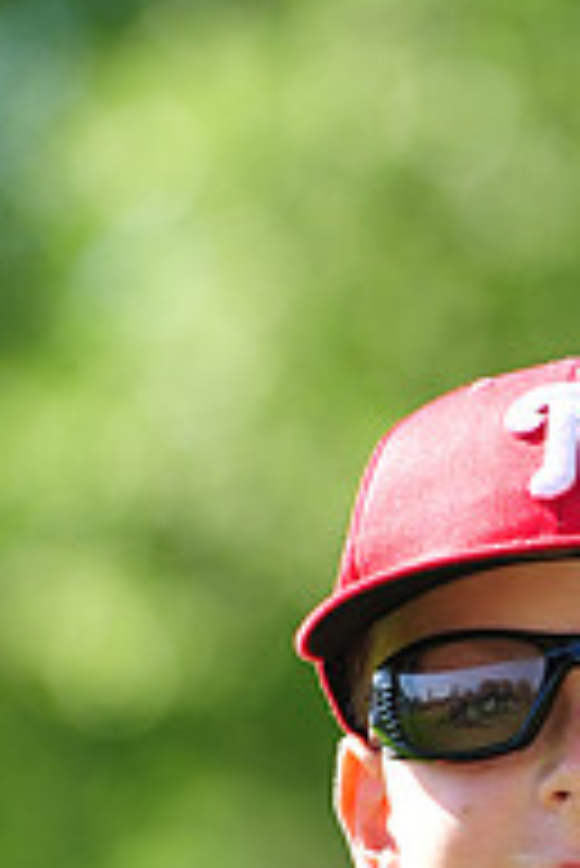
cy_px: 1025
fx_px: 14473
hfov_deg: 2.3
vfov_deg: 3.4
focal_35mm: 600
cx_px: 692
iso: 200
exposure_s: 1/320
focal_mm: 200
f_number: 5
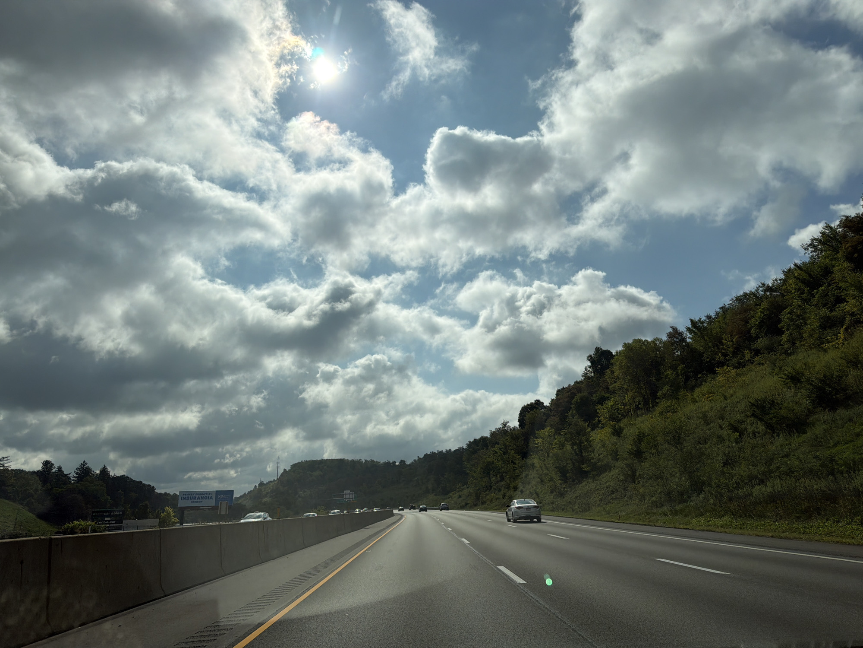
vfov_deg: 56.8
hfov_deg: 71.6
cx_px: 432
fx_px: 598
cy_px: 324
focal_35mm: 24
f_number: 1.78
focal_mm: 6.76
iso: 80
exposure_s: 1/32258
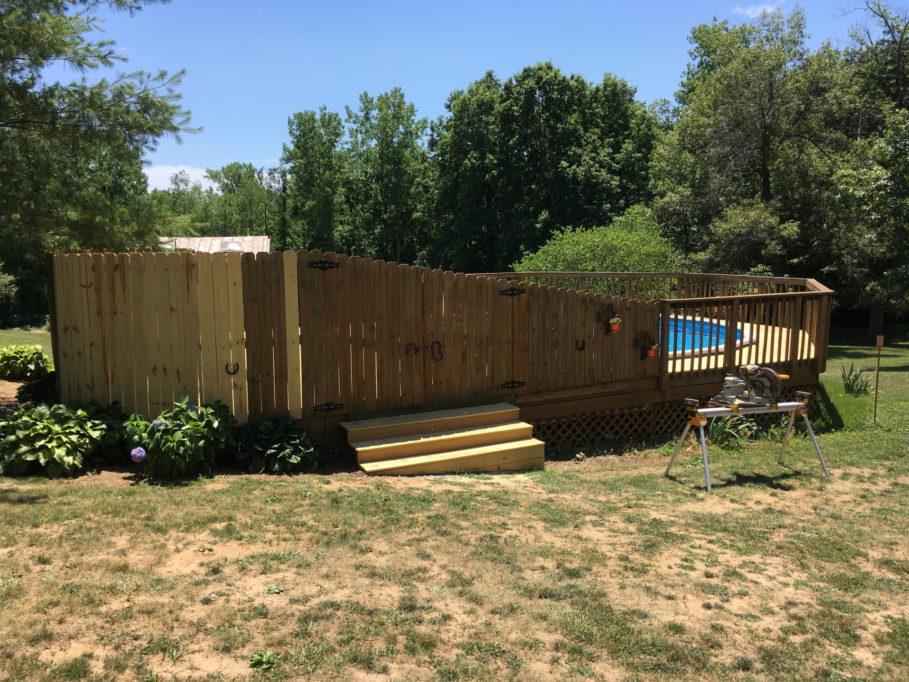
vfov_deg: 48.2
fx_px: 762
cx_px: 454
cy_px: 341
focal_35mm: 29
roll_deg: +0.3
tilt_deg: -7.2
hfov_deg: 61.7
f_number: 2.2
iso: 25
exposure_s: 1/1068
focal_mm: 4.15
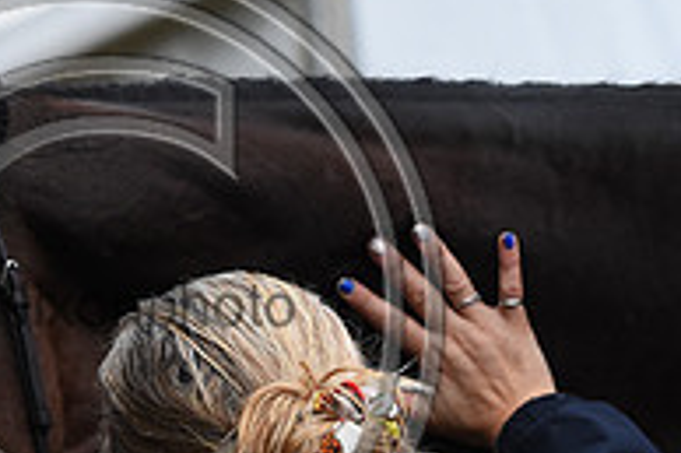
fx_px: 5198
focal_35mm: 275
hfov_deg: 7.5
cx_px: 42
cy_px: 260
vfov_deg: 5.0
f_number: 6.3
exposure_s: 1/640
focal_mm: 92
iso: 3200
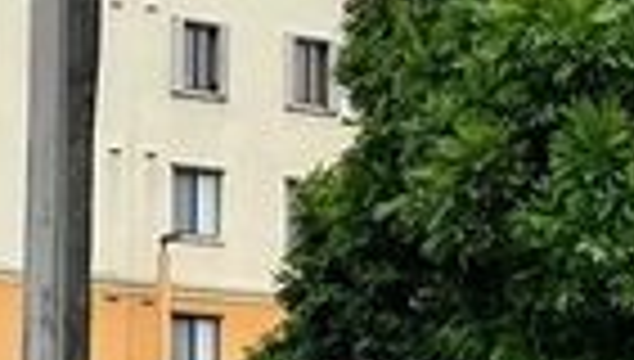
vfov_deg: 5.9
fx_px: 3453
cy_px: 572
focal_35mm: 205
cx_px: -746
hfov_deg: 9.6
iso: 32
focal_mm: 5.1
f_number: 1.6
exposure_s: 1/985
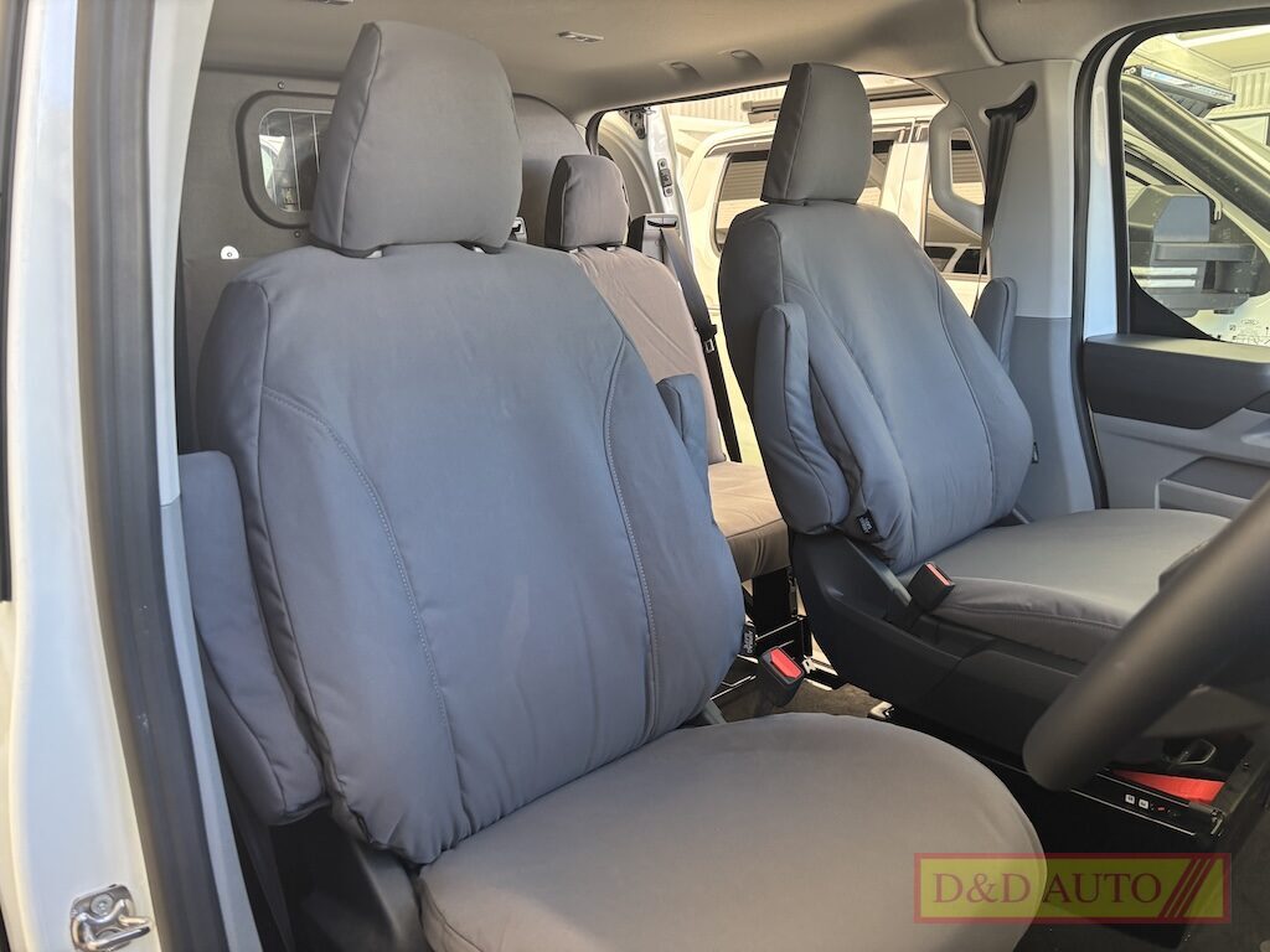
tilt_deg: -12.3
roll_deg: +1.4
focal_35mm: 26
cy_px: 476
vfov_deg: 53.1
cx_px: 635
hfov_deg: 67.3
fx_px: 954
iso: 125
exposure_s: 1/111
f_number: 1.6
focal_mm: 5.96
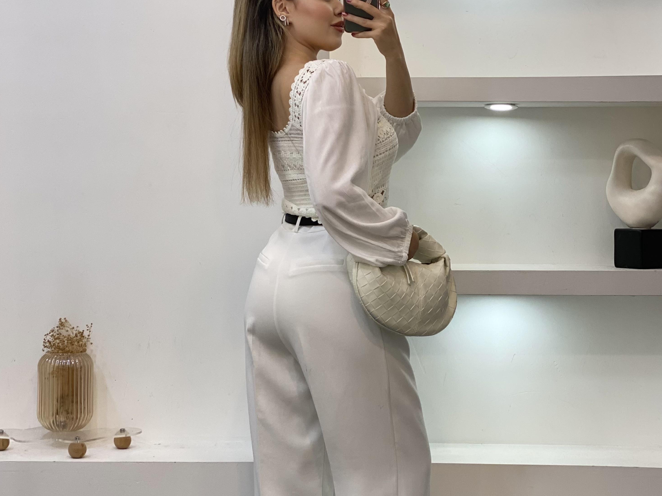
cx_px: 333
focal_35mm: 70
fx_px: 1339
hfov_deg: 27.8
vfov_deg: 21.0
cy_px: 314
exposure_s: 1/100
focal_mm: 6
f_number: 2
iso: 64
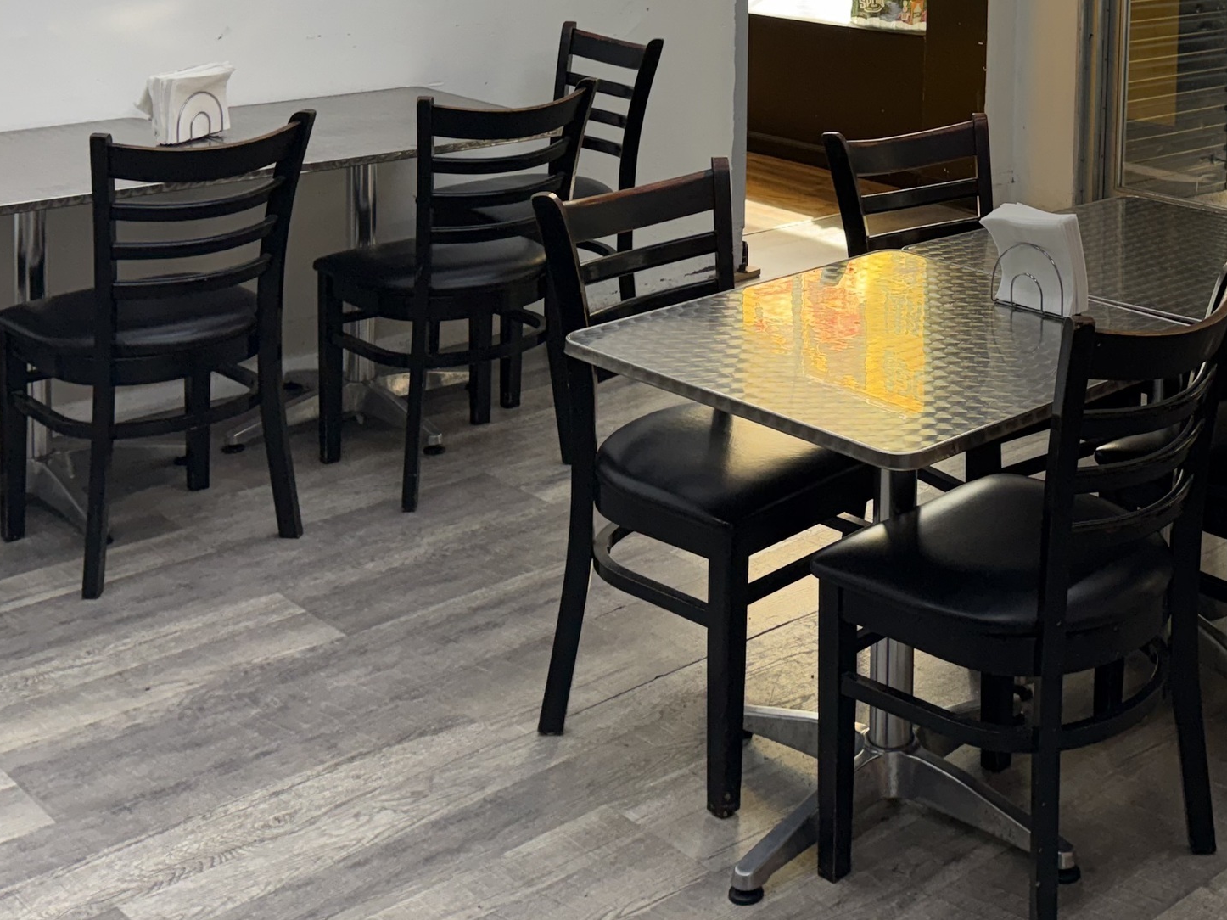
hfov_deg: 36.5
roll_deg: -1.4
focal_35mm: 51
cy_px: -27
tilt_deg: -4.5
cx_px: 939
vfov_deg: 26.8
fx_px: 1807
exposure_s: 1/470
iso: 100
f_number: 1.78
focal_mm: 6.76
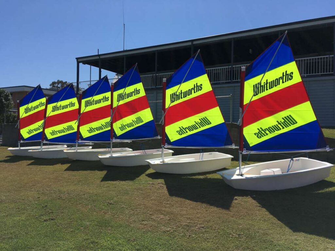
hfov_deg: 61.7
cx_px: 168
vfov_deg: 48.2
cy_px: 126
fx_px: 281
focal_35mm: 29
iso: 25
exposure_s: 1/3497
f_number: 2.2
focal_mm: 4.15
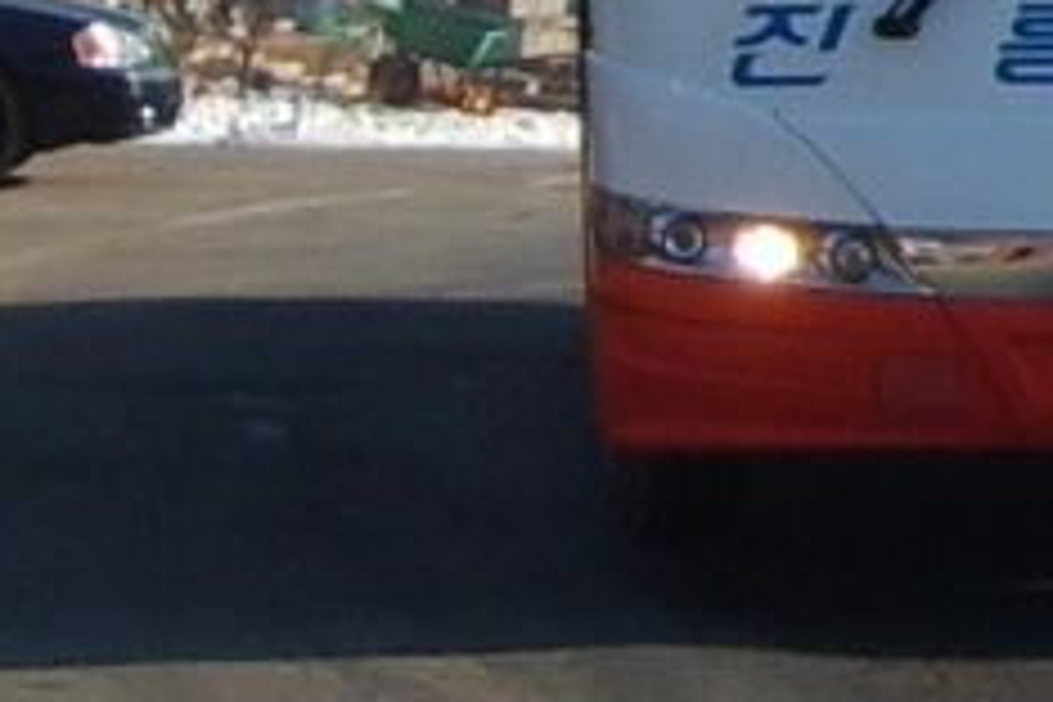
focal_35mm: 115
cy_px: -412
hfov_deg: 17.1
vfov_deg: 11.3
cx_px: 1215
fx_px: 3363
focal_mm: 5.8
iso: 50
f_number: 7.1
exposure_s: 1/180
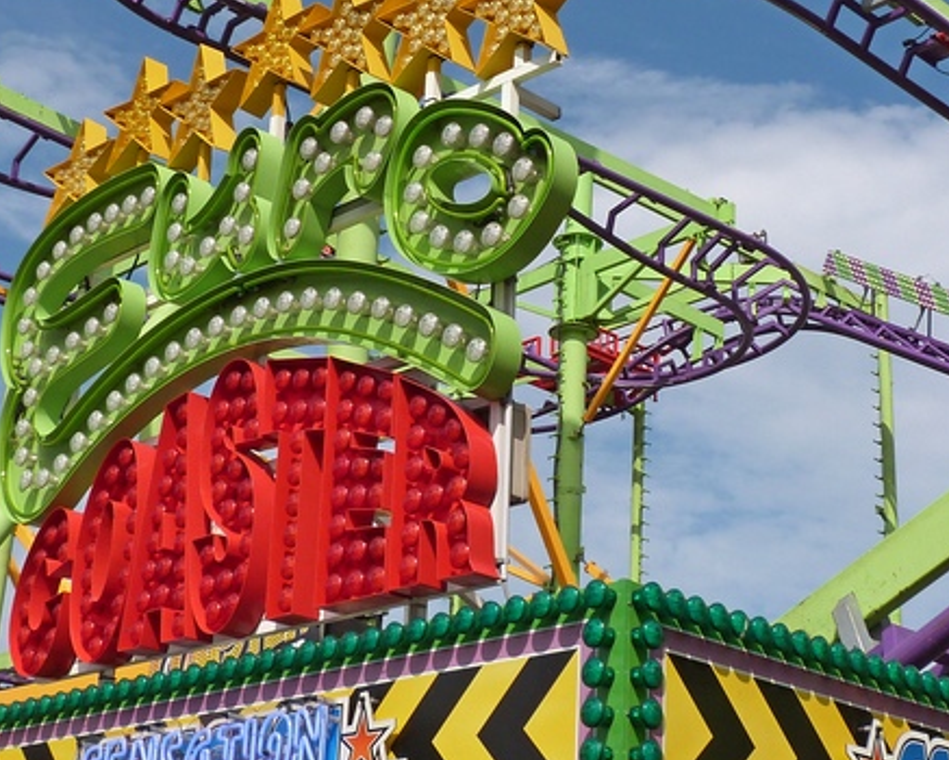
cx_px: 467
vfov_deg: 22.7
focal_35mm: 67
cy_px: 226
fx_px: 1883
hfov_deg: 28.3
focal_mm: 5.3
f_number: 5.6
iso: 100
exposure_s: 1/640
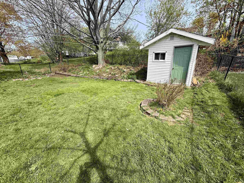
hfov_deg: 102.1
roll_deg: -2.5
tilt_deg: -17.7
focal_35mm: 14
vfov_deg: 85.7
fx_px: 99
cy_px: 92
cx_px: 122
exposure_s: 1/1167
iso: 50
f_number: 2.2
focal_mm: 2.22
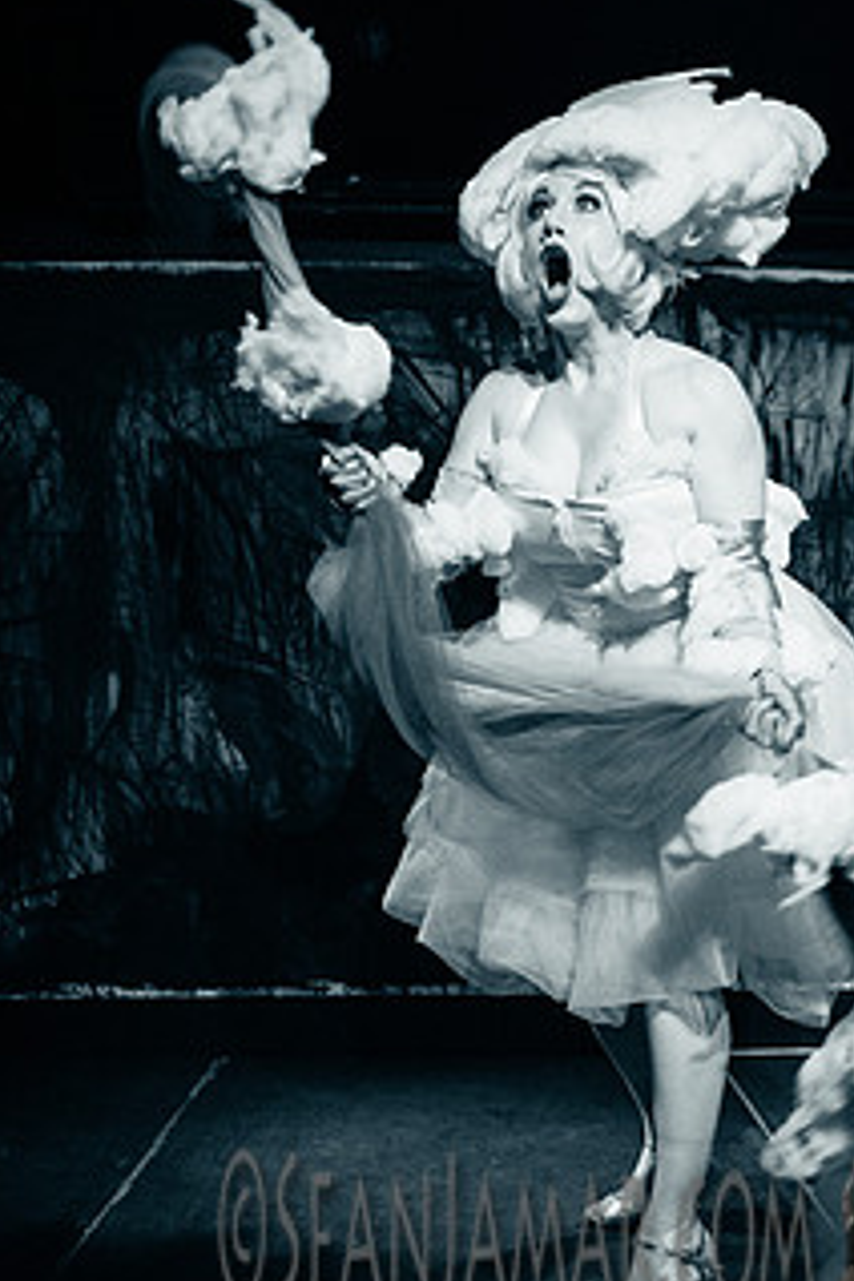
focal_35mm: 34
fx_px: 1210
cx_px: 564
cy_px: 721
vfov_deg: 55.6
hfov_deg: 38.5
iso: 5000
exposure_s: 1/400
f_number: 2.8
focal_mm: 24
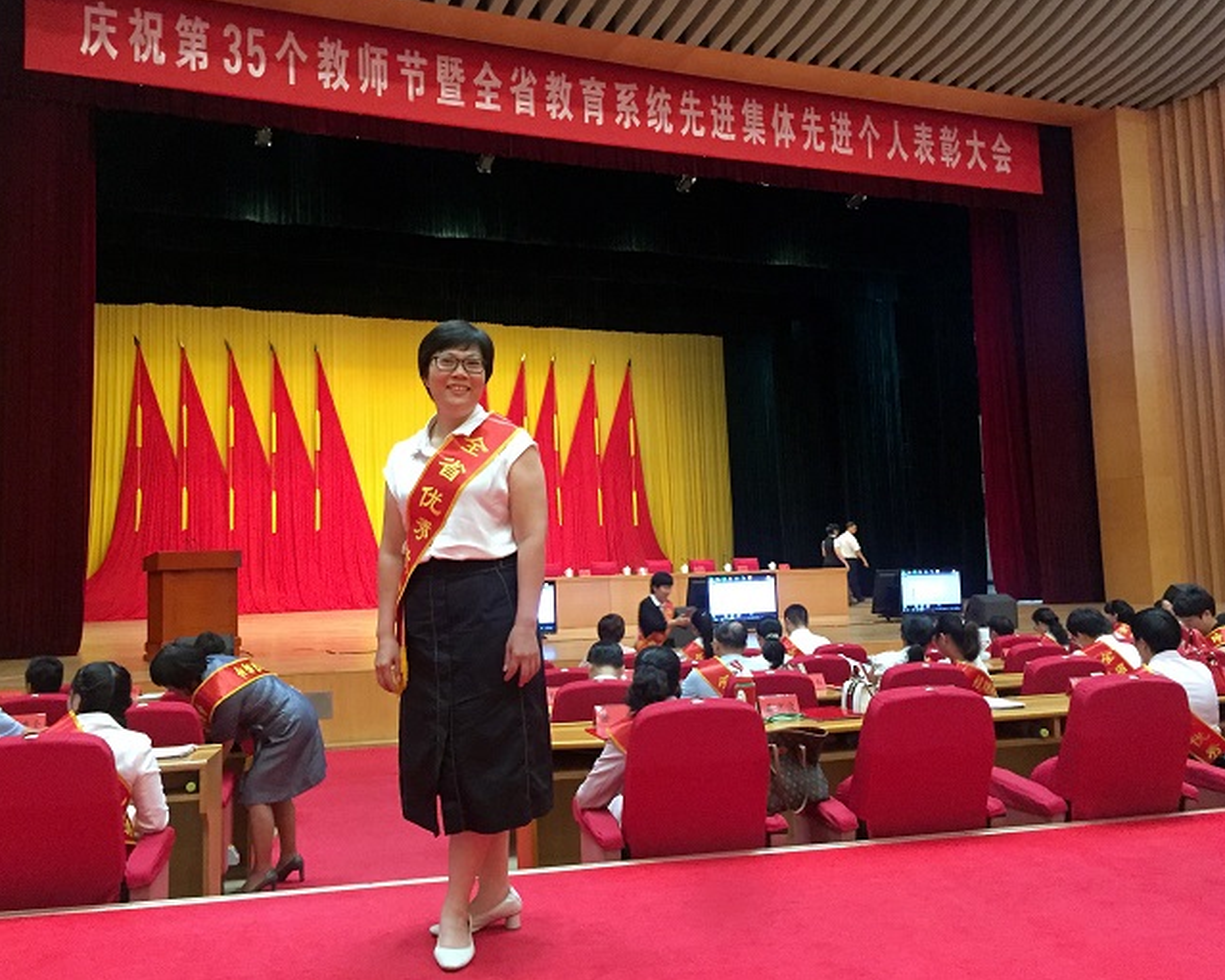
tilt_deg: +4.5
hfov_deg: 57.1
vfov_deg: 47.1
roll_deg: +0.5
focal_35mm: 31
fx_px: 1124
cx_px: 560
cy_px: 480
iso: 320
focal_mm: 4.15
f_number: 2.2
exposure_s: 1/17
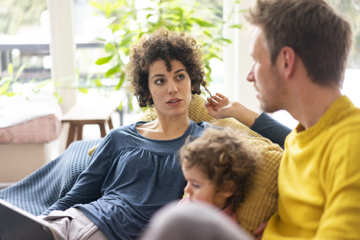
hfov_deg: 36.2
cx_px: 180
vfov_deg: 24.6
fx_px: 550
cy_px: 120
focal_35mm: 55
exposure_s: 1/125
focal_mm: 55
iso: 320
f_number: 1.8
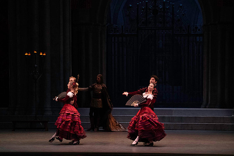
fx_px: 949
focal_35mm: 146
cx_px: 117
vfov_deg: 9.4
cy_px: 78
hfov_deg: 14.1
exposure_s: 1/400
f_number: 7.1
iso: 12800
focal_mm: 146
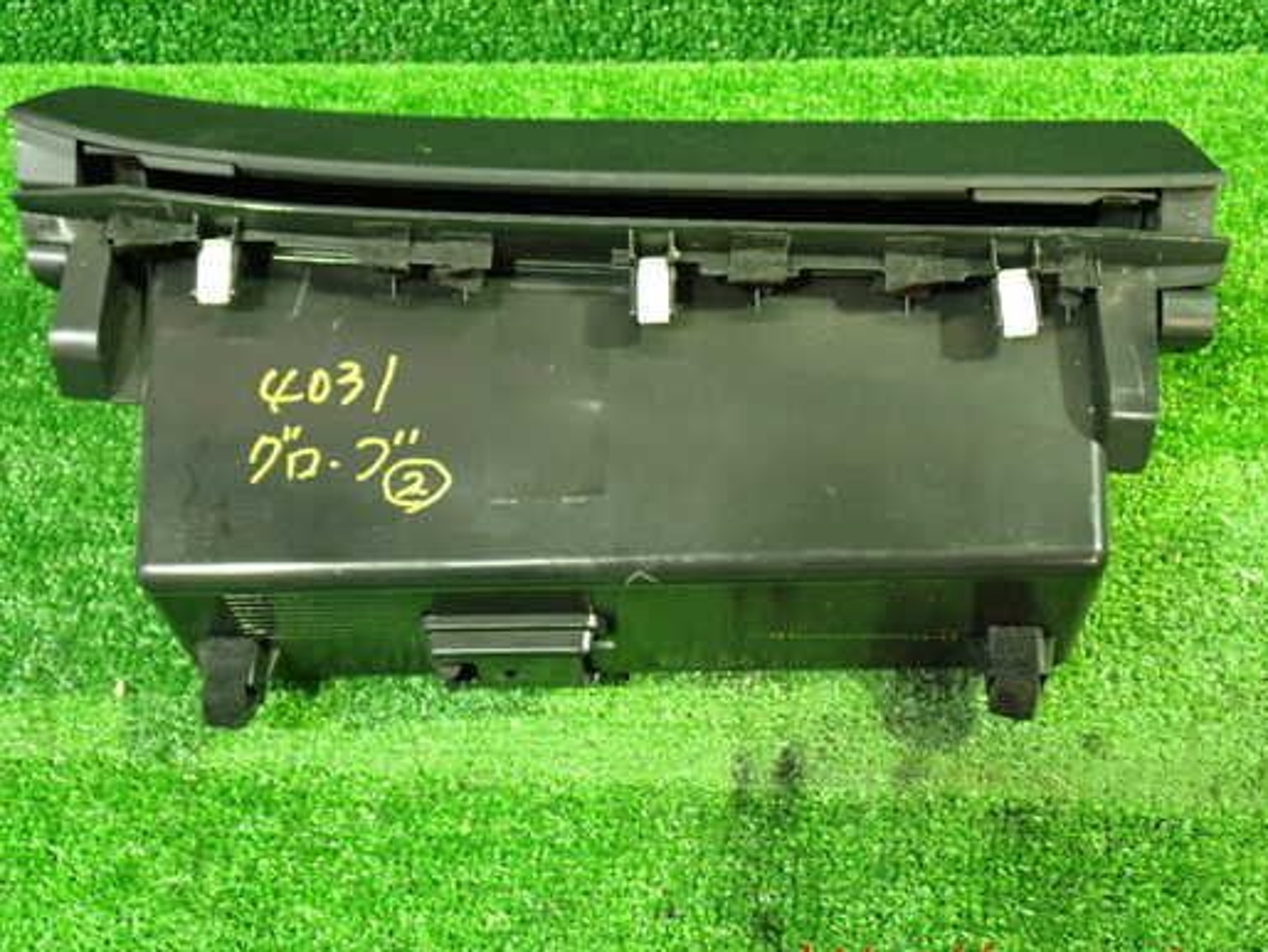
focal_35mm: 42
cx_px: 619
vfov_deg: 34.4
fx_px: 1539
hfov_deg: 44.8
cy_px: 446
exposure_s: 1/15
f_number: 2.5
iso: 800
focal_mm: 6.37
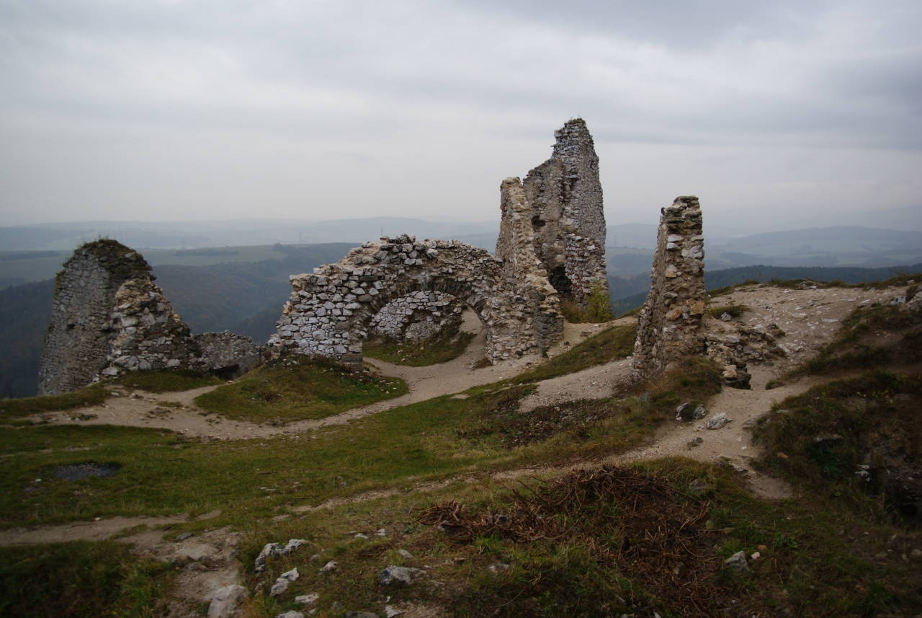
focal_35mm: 27
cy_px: 309
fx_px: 692
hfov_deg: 67.3
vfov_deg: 48.1
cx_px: 461
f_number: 3.2
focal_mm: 18
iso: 100
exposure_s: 1/30
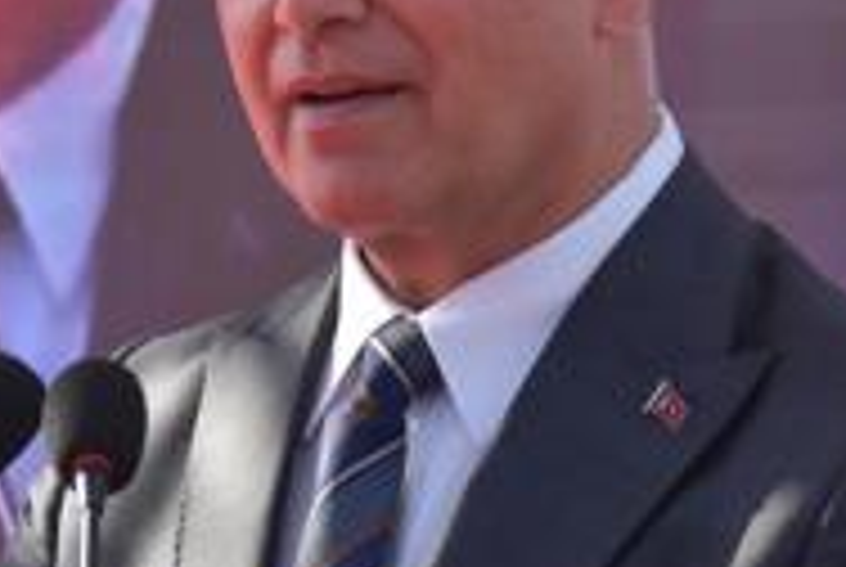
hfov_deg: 5.2
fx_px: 9353
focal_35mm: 397
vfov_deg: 3.5
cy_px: 342
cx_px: 353
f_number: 8
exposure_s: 1/500
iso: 400
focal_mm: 95
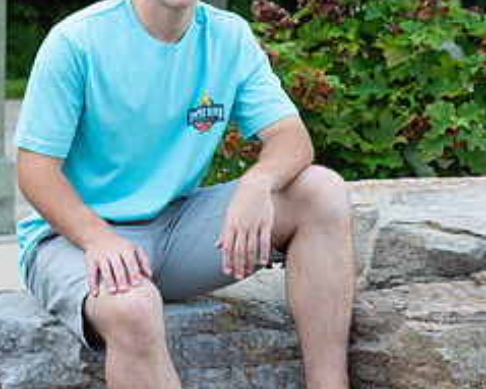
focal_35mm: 158
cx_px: 166
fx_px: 2272
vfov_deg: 9.8
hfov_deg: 12.2
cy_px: 204
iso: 400
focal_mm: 43
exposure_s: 1/320
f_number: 3.2
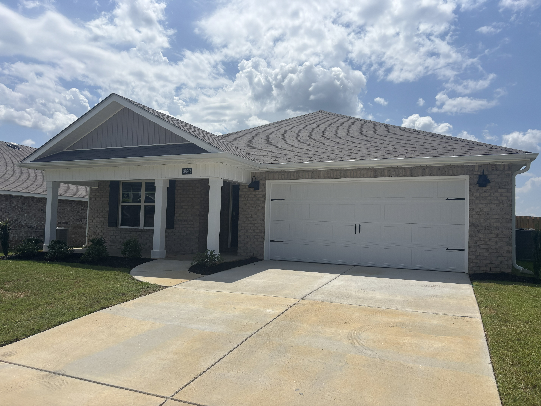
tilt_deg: +3.4
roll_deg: -1.5
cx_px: 270
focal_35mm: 26
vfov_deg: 53.1
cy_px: 203
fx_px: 406
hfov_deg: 67.3
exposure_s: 1/7692
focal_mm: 5.96
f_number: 1.6
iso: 50
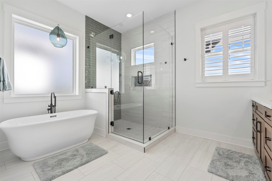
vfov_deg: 72.0
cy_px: 90
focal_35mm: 16
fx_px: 125
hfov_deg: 95.0
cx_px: 136
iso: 320
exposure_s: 1/30
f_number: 8
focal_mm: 16.5
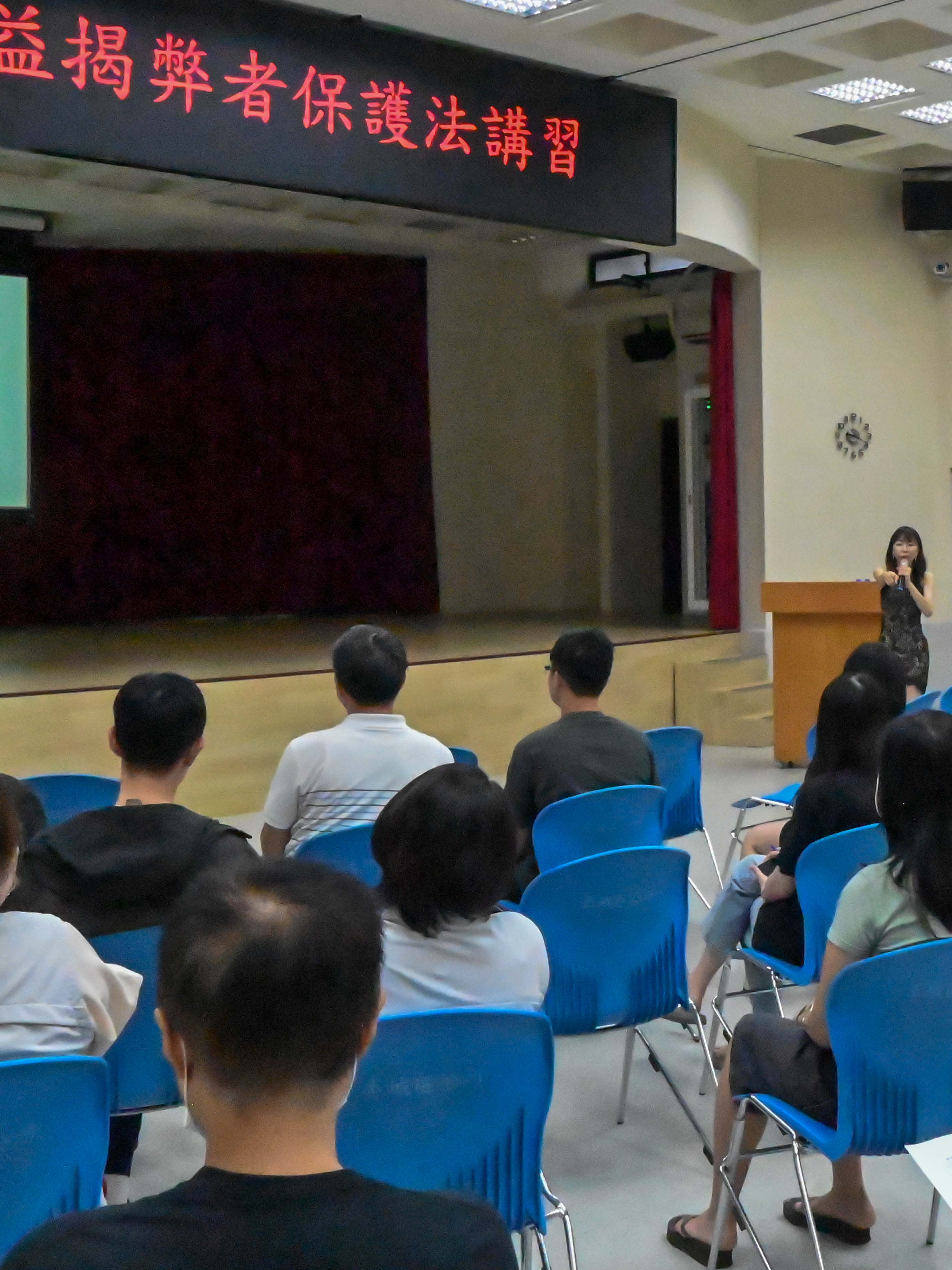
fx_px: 1357
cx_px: 709
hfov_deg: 37.7
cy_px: 653
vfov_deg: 50.1
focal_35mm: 37
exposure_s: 1/800
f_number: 14
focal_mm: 24
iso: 64508
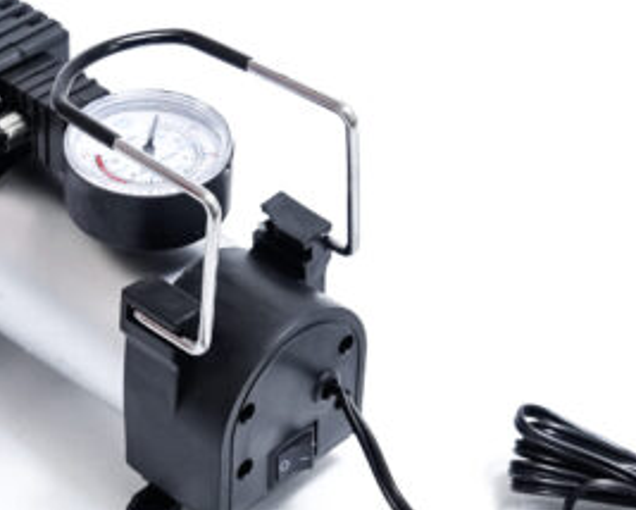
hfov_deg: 16.3
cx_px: 236
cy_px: 348
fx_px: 2223
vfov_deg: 13.1
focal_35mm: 118
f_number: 8
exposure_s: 1/250
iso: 3200
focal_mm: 48
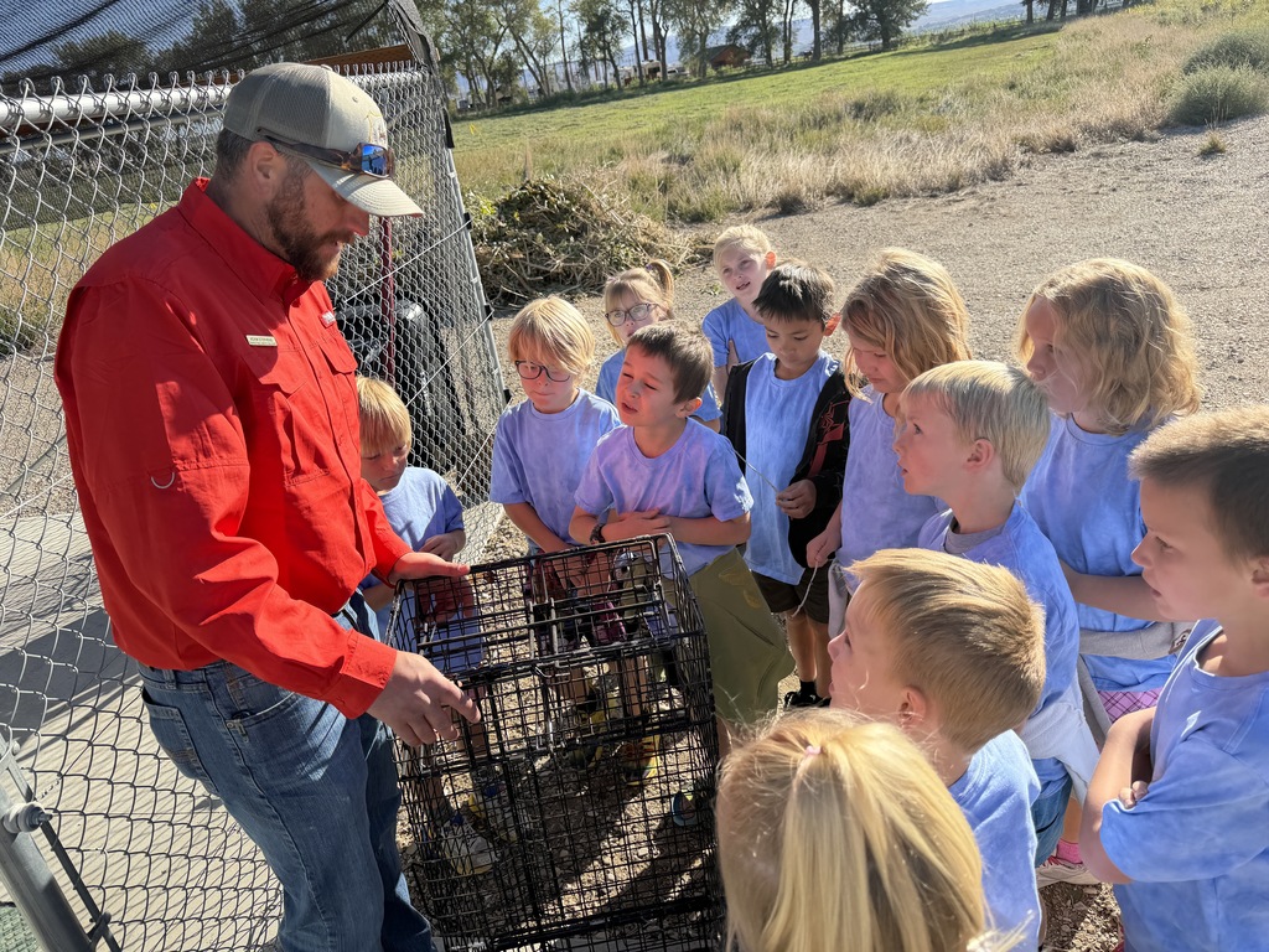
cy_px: 476
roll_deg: +10.0
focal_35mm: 24
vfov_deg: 56.8
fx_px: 880
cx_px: 634
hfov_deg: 71.6
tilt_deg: -22.8
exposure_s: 1/1855
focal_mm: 6.76
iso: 80
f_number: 1.78
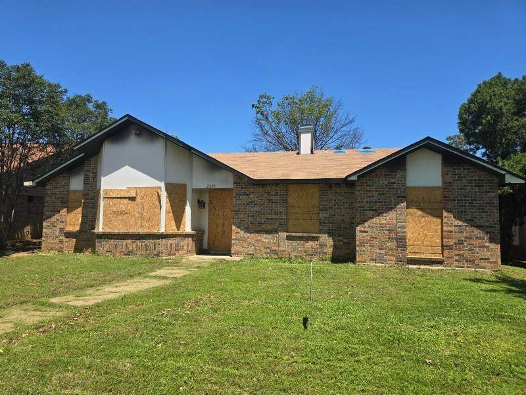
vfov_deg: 58.9
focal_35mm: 23
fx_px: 349
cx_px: 263
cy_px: 198
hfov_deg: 73.9
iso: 12
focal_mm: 6.3
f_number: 1.7
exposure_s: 1/730
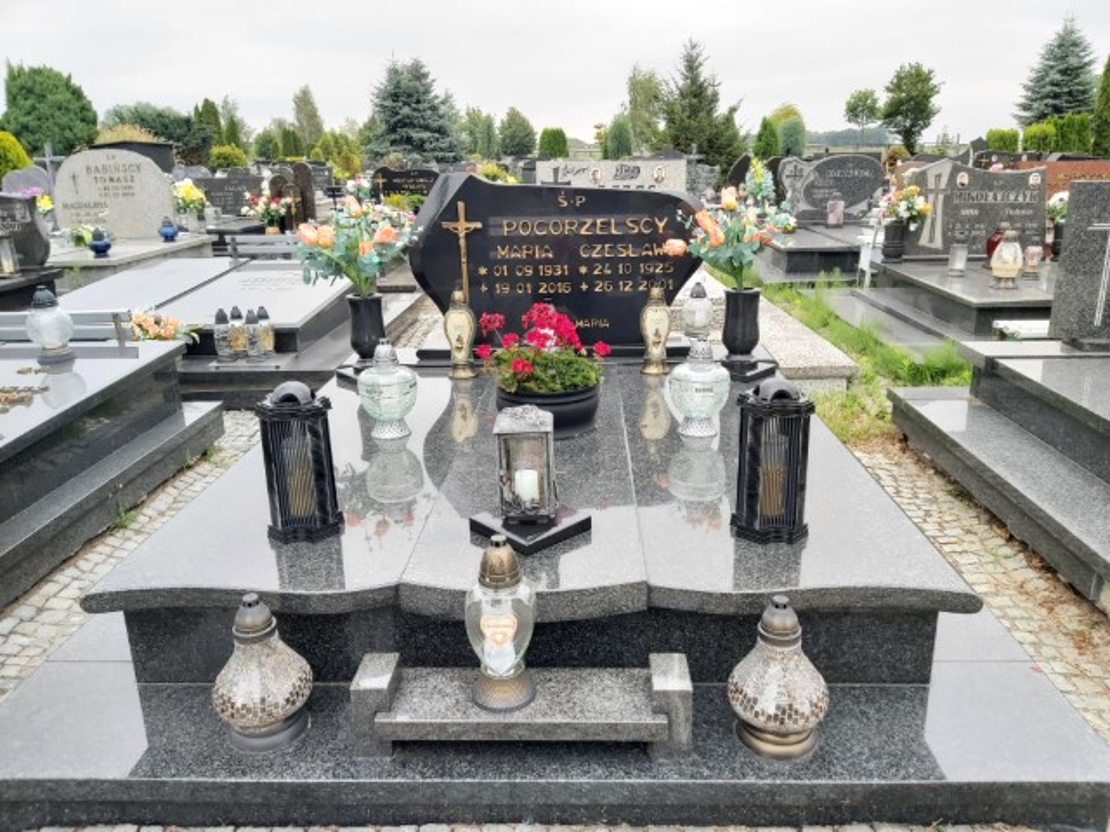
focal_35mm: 26
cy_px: 416
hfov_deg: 67.3
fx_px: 834
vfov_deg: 53.1
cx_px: 555
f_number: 1.7
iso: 64
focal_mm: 3.92
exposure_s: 1/101
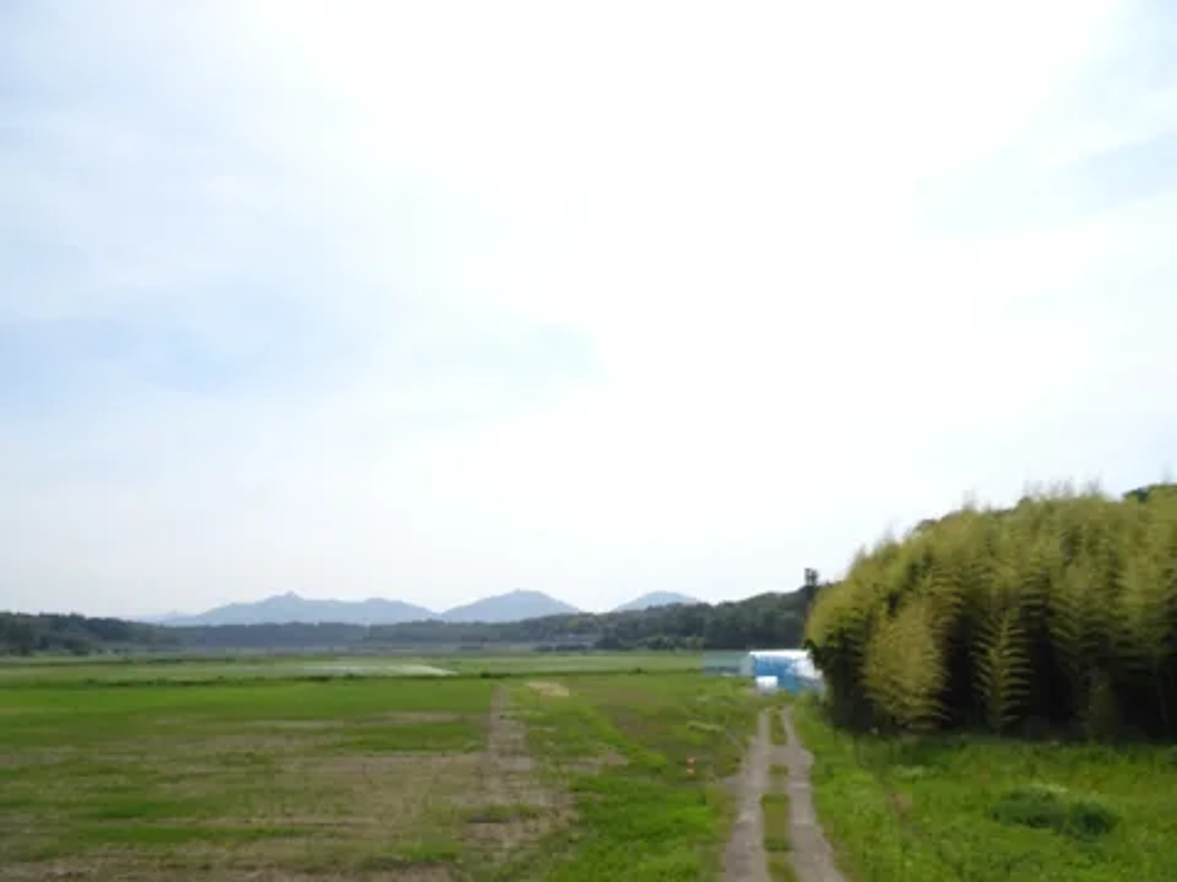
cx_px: 588
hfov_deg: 71.6
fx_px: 816
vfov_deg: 56.8
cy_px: 441
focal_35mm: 24
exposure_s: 1/1000
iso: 80
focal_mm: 4.1
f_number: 3.5
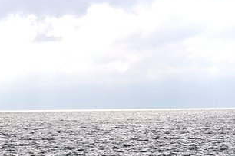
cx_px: 66
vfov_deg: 9.9
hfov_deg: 14.8
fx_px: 900
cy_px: 95
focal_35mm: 138
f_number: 10
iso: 200
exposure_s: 1/400
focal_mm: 55
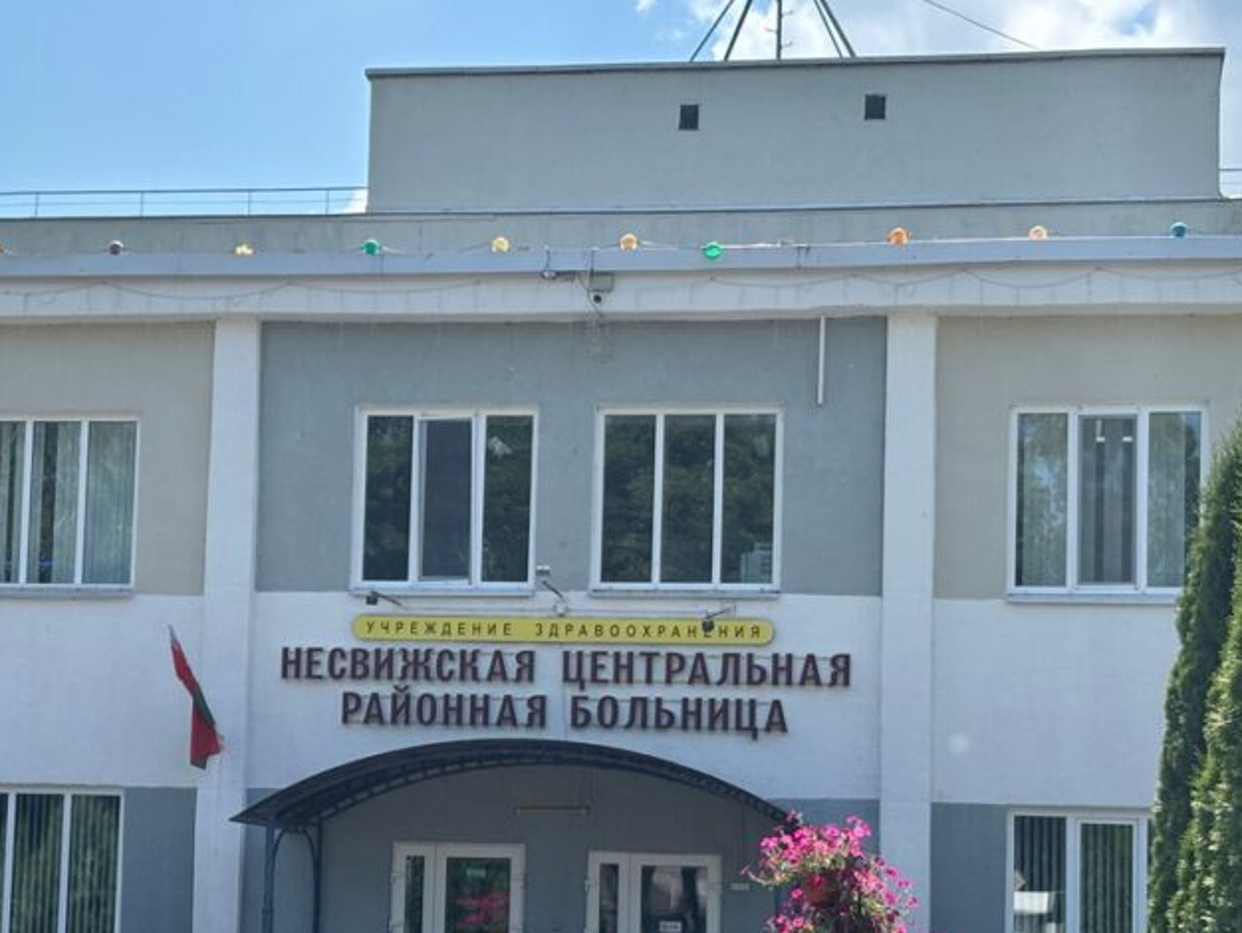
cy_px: 605
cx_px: 425
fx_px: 3051
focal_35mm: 85
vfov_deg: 17.3
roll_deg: -2.4
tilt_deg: +5.9
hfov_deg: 22.9
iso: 40
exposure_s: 1/2710
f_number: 1.6
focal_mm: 5.96
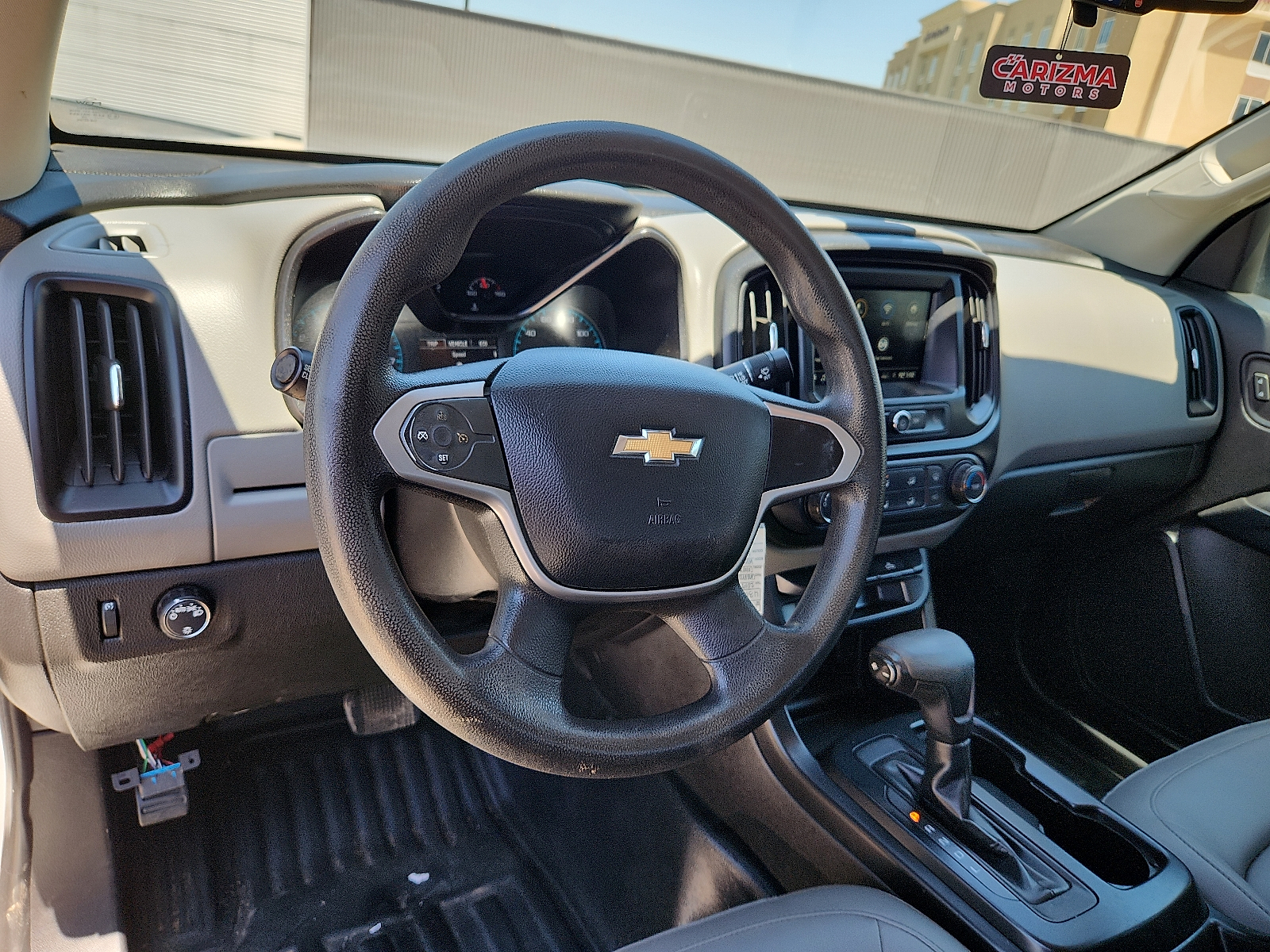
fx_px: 844
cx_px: 635
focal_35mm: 23
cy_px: 476
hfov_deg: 73.9
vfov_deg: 58.9
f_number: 1.8
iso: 50
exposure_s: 1/159
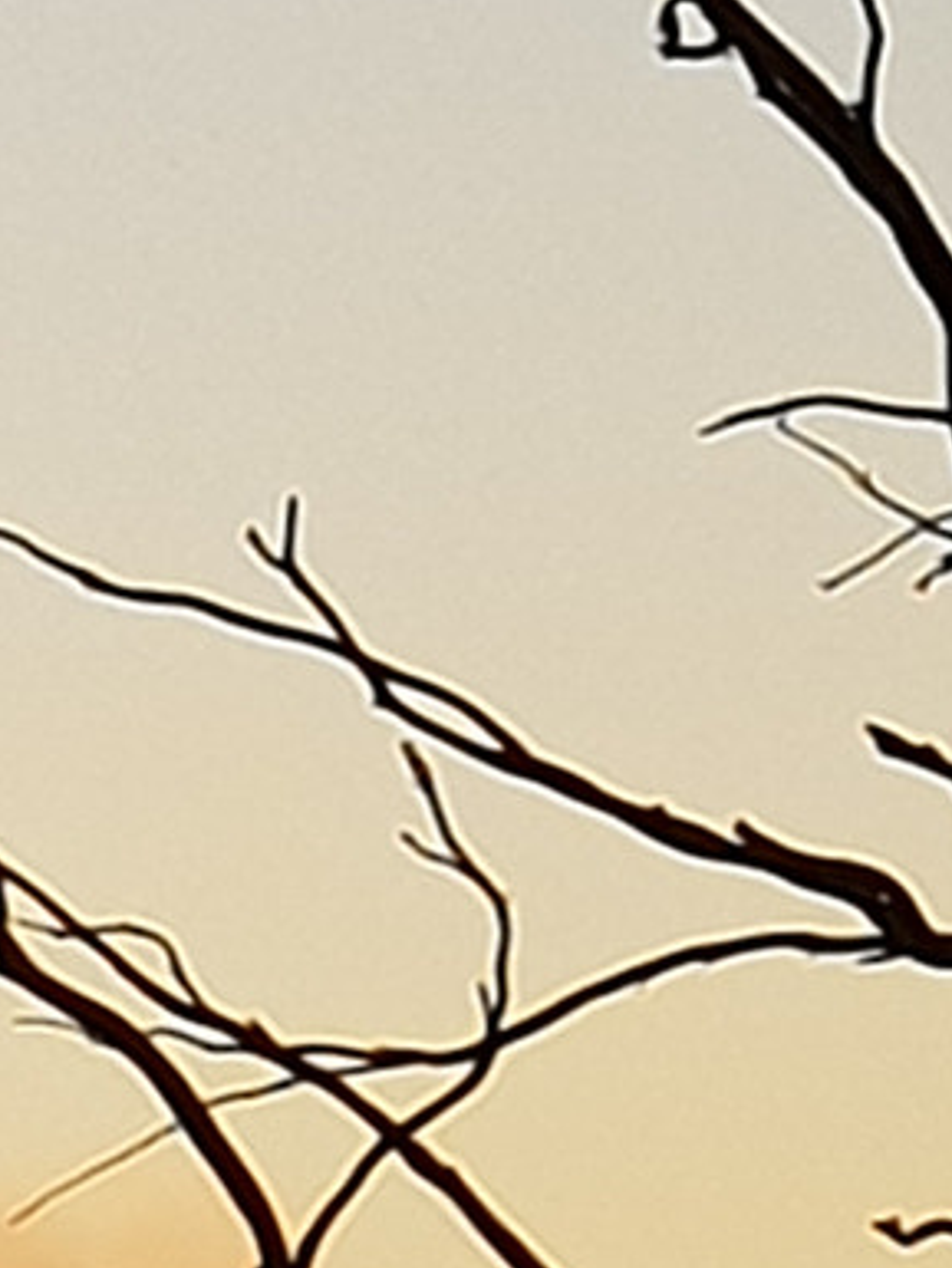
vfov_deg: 15.9
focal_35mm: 108
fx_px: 3958
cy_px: -906
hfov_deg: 13.4
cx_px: 1044
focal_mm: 4.3
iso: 50
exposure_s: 1/362
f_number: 2.4
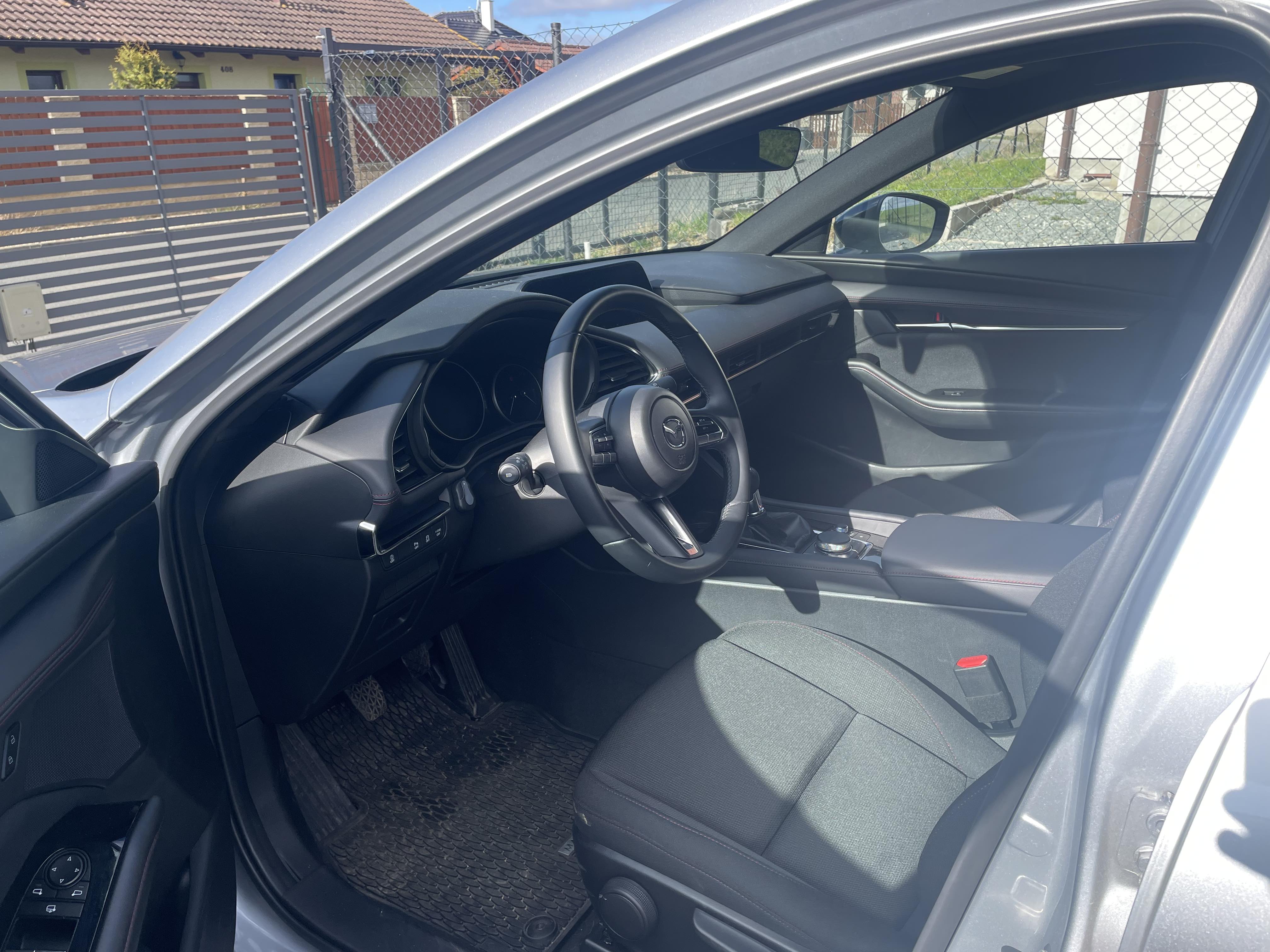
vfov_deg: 53.1
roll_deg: +1.2
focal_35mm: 26
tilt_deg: -21.4
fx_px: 954
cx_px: 635
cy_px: 476
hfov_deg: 67.3
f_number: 1.6
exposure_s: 1/739
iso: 32
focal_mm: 4.2
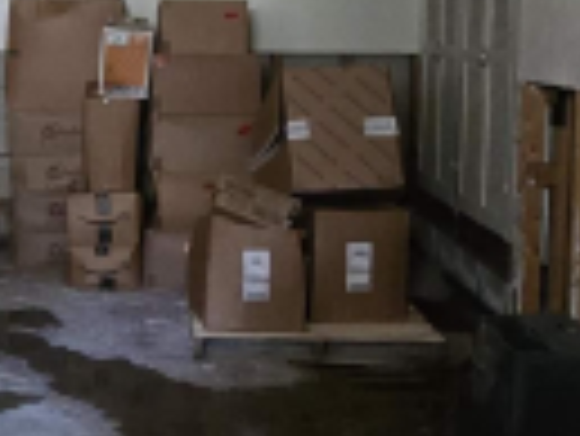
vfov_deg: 21.8
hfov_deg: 28.6
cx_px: 160
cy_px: 112
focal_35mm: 67
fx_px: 1124
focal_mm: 2.2
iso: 1250
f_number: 2.2
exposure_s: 1/30
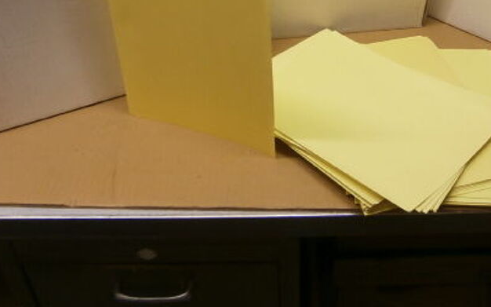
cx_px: 307
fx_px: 589
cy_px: 17
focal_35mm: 44
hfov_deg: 44.9
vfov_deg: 27.9
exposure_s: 1/30
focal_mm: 4.7
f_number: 2.8
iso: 100
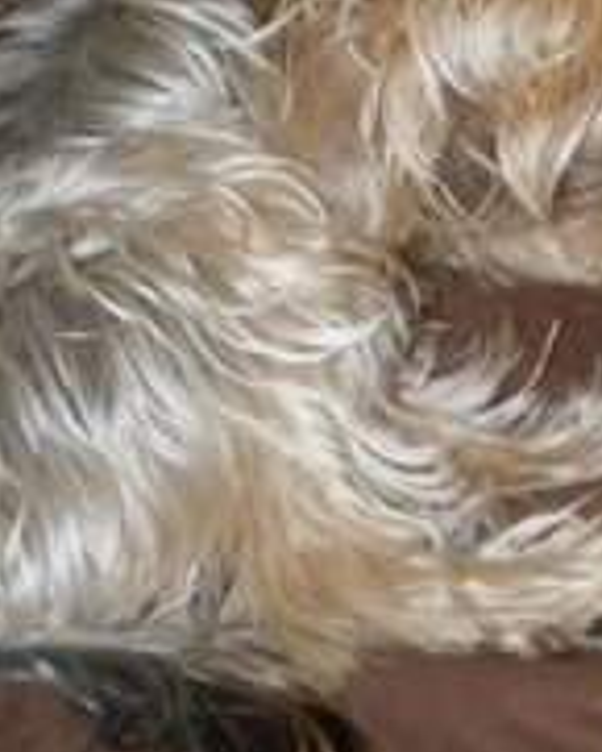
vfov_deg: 11.4
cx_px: 320
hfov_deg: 9.2
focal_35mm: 168
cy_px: 54
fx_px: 3744
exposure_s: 1/60
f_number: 5.6
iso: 400
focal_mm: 45
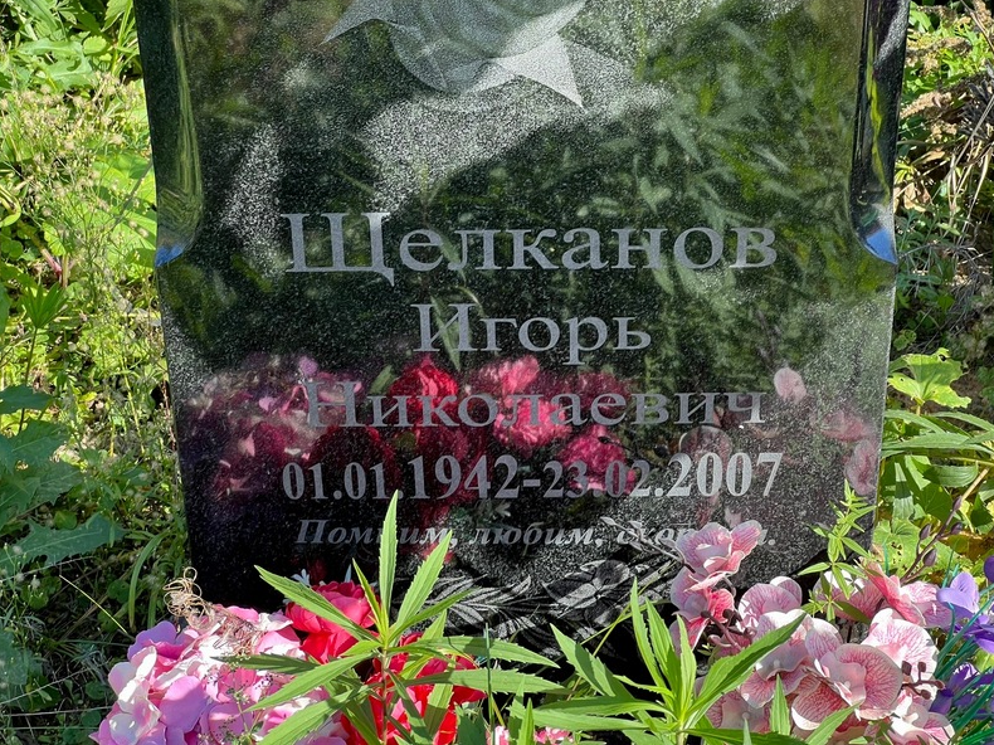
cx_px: 500
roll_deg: +1.1
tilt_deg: -35.9
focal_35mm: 78
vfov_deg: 18.9
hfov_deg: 25.0
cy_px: 369
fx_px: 2239
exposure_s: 1/108
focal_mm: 9
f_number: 2.8
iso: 32
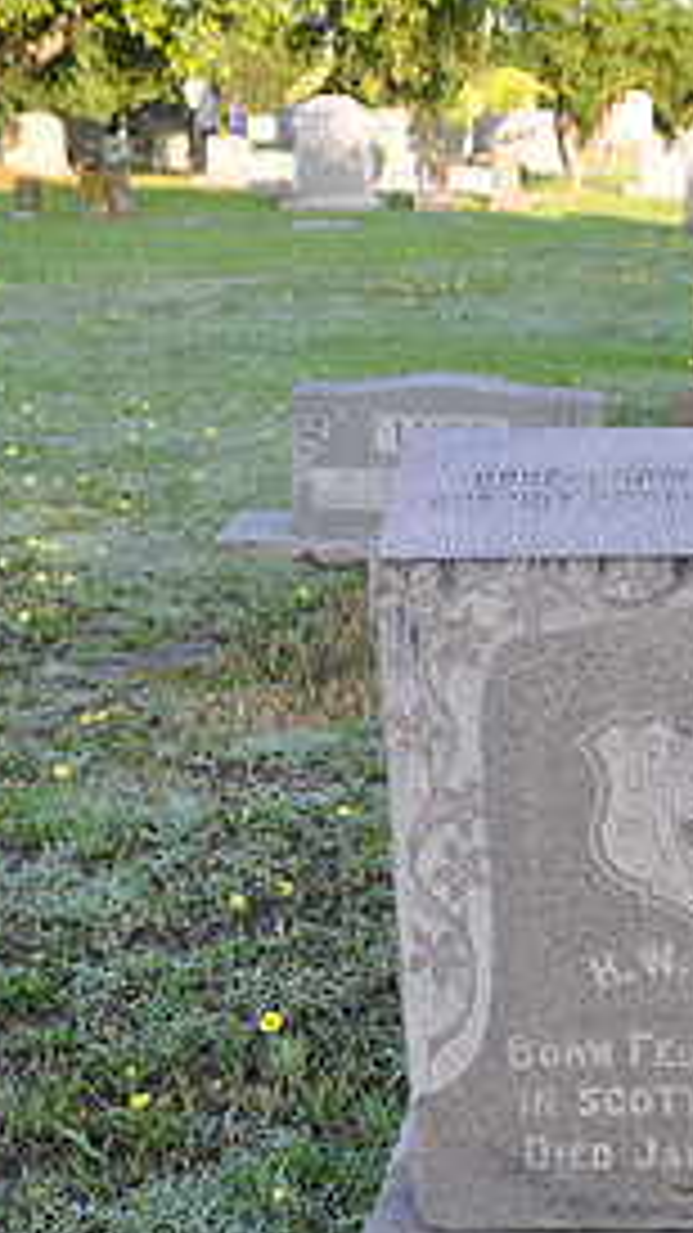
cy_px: 862
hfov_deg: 16.1
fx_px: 2386
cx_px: 734
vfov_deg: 28.7
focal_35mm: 73
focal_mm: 22
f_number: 5.6
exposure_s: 1/125
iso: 320
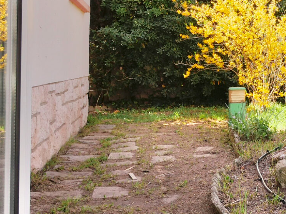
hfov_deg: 27.2
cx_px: 350
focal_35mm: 62
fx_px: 512
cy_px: 47
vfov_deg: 23.3
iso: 200
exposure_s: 1/200
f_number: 5.6
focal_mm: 9
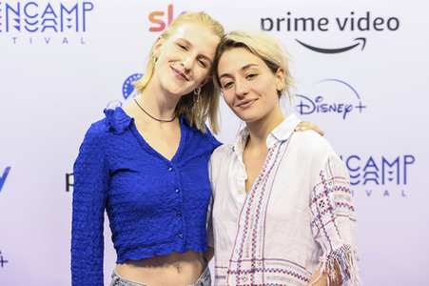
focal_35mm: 75
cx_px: 214
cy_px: 143
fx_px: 893
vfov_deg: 18.2
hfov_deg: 27.0
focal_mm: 75
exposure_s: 1/125
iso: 500
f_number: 4
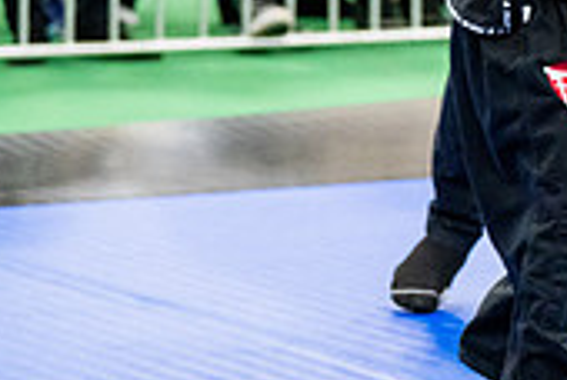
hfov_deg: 7.3
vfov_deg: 5.0
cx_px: 861
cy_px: -105
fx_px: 4355
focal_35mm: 276
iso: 5000
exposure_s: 1/500
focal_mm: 81
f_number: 2.8
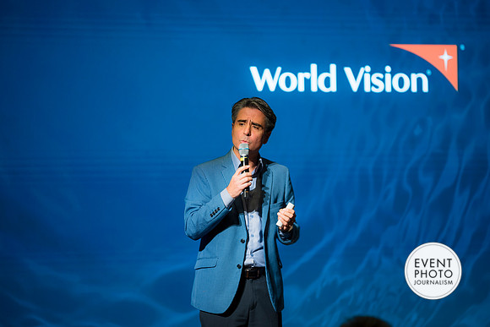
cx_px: 245
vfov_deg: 8.3
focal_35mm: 165
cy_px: 164
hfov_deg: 12.4
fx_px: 2246
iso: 220
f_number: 2.8
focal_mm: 165
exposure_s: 1/60
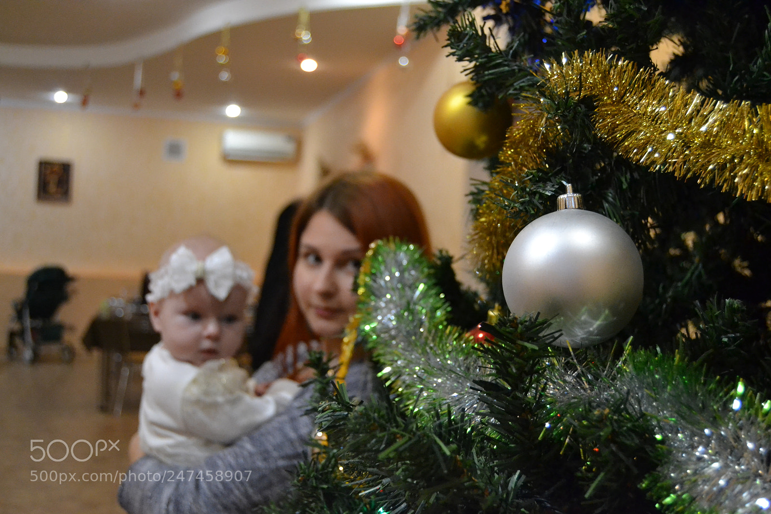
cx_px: 386
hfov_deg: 43.6
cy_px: 257
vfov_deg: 29.9
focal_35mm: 45
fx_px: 963
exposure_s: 1/50
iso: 3200
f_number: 4.2
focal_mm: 30
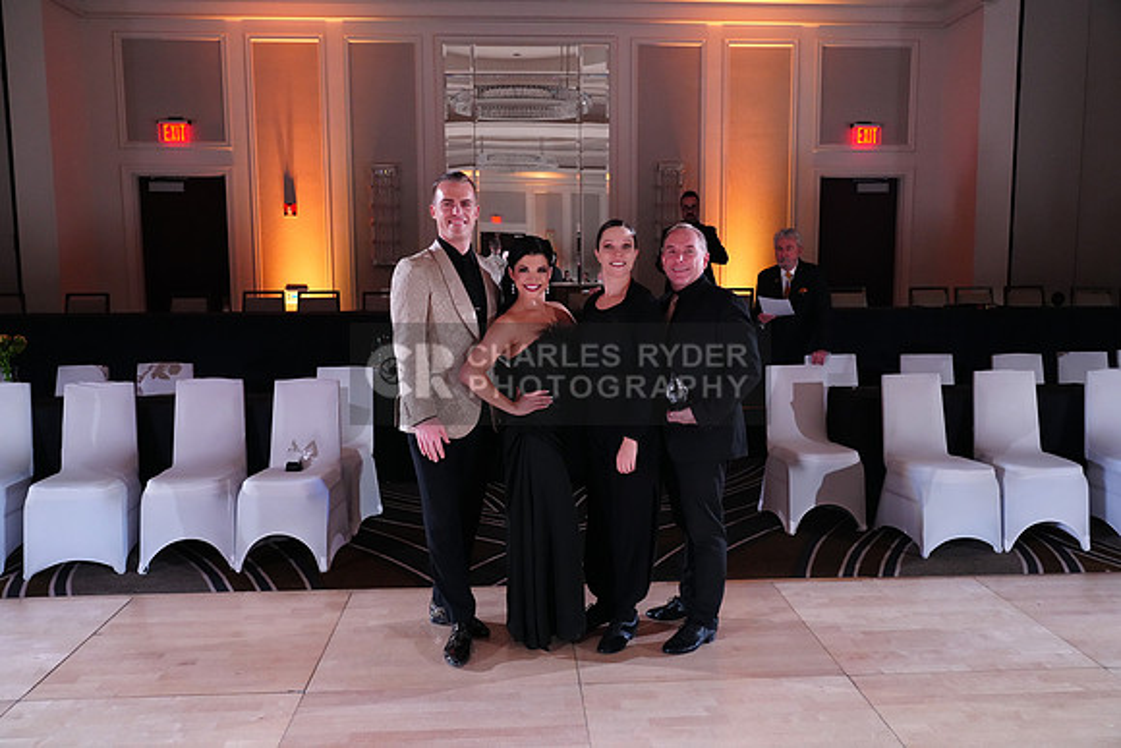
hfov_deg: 63.6
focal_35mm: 29
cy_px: 374
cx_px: 560
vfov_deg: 45.0
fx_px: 903
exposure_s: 1/200
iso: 5000
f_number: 4
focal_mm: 29
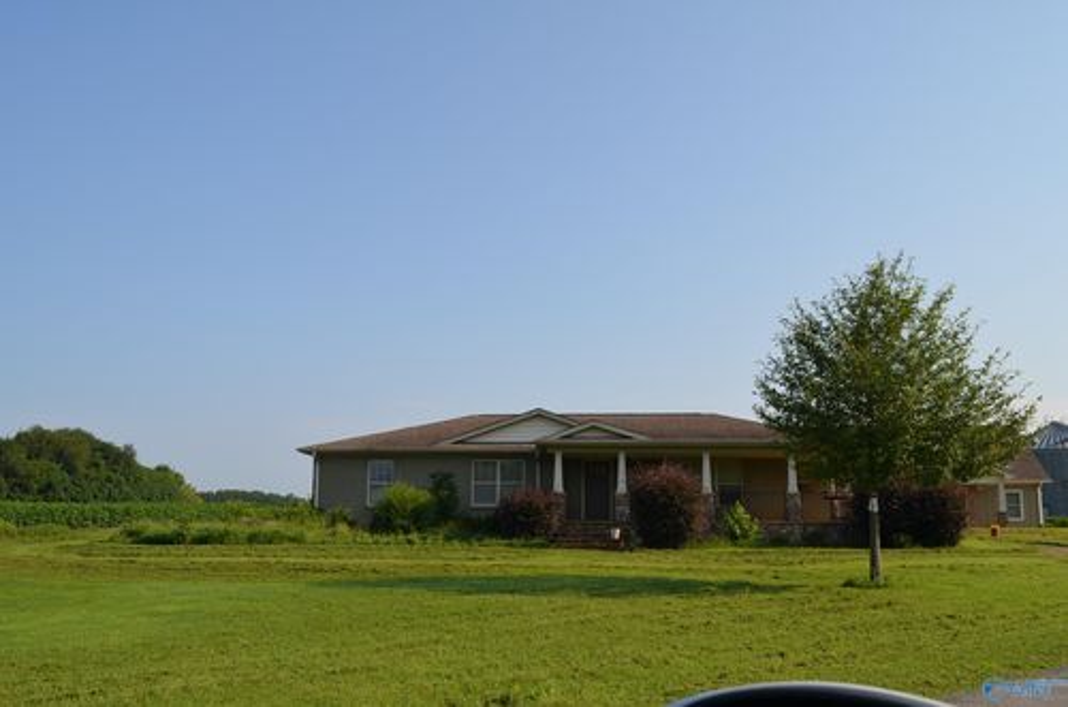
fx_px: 977
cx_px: 534
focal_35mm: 33
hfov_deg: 57.3
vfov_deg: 39.8
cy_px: 354
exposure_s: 1/250
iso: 110
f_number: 8
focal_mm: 22
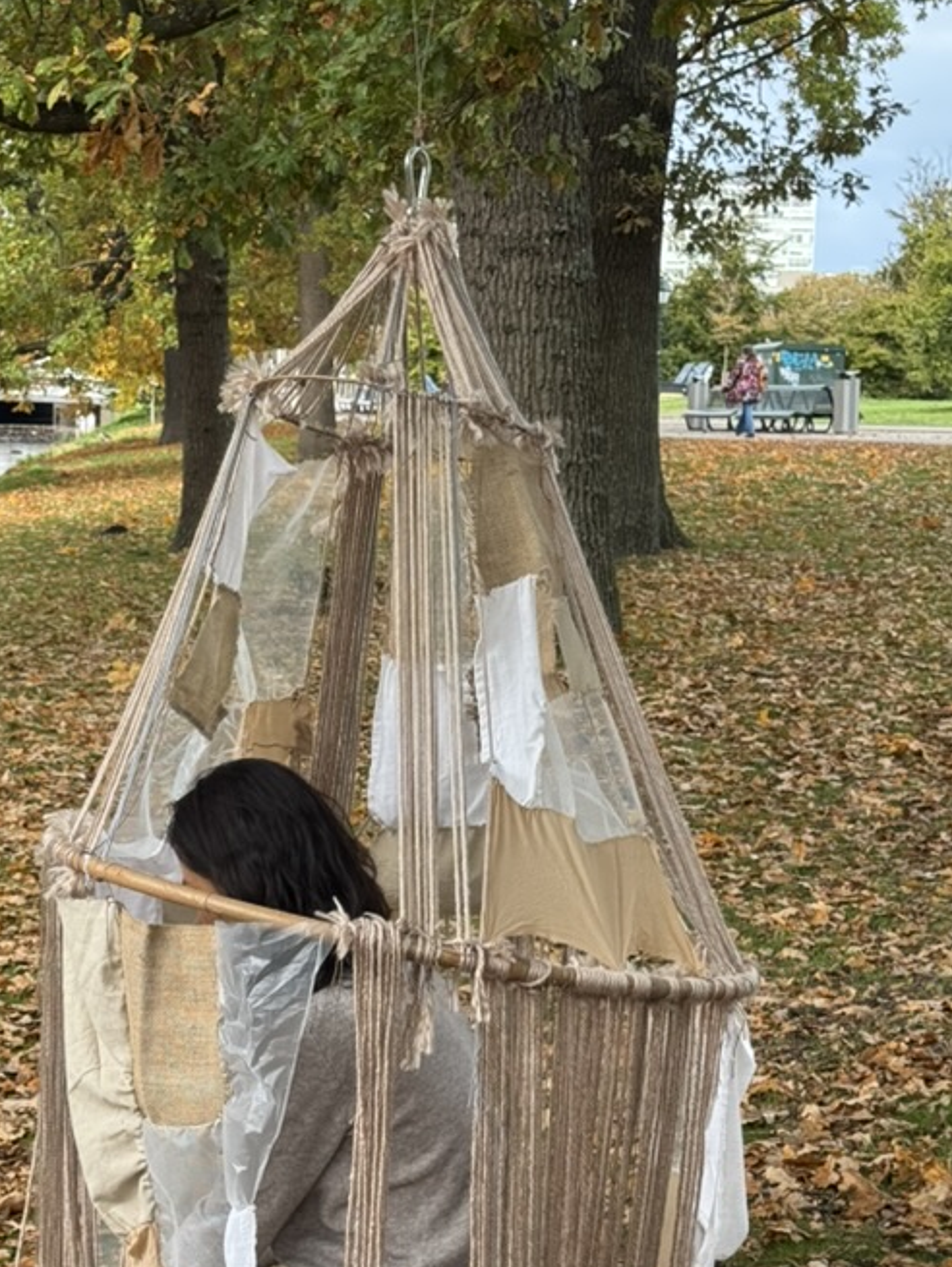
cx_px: 350
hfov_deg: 19.6
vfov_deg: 25.9
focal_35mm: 75
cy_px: 764
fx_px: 2747
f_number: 1.78
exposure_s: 1/588
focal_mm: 6.76
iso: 64
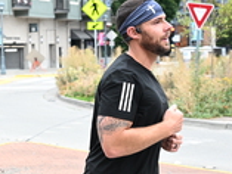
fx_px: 745
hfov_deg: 16.8
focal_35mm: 111
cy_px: 88
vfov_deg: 13.4
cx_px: -64
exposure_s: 1/640
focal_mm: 33
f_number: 4
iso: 2000
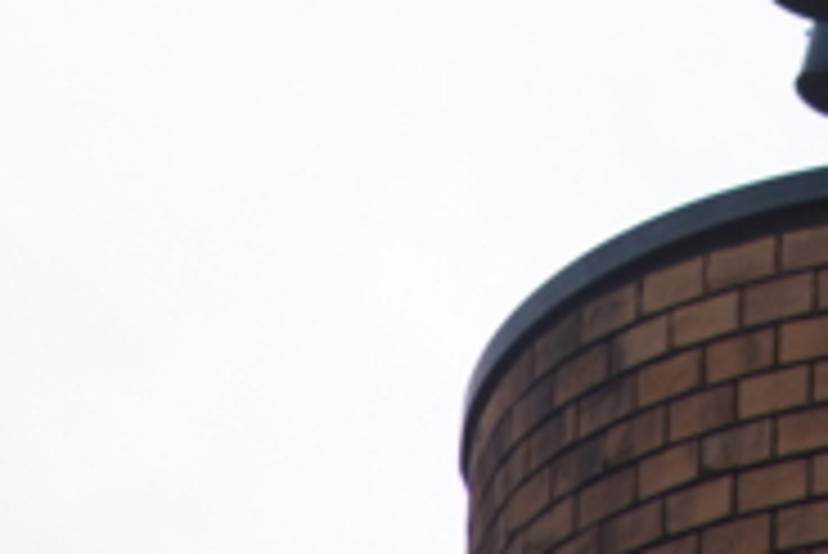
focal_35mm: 977
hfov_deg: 2.1
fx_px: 22488
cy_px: -324
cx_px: 986
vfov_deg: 1.4
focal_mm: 200
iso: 100
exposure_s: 1/400
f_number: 6.3
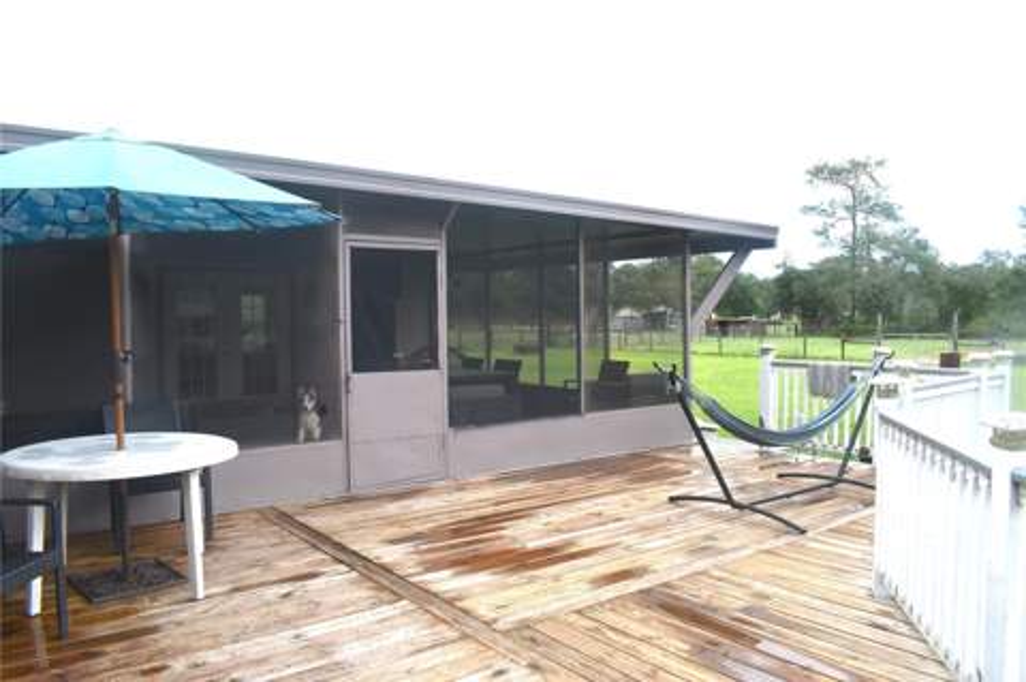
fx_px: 769
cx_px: 513
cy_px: 341
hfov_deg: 67.4
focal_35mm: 27
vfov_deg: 47.8
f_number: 8
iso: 200
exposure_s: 1/250
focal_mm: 18
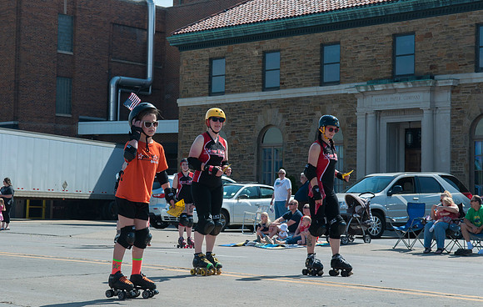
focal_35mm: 79
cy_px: 140
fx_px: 1045
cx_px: 232
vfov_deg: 16.7
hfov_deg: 26.0
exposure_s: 1/320
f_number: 9
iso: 200
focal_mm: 50
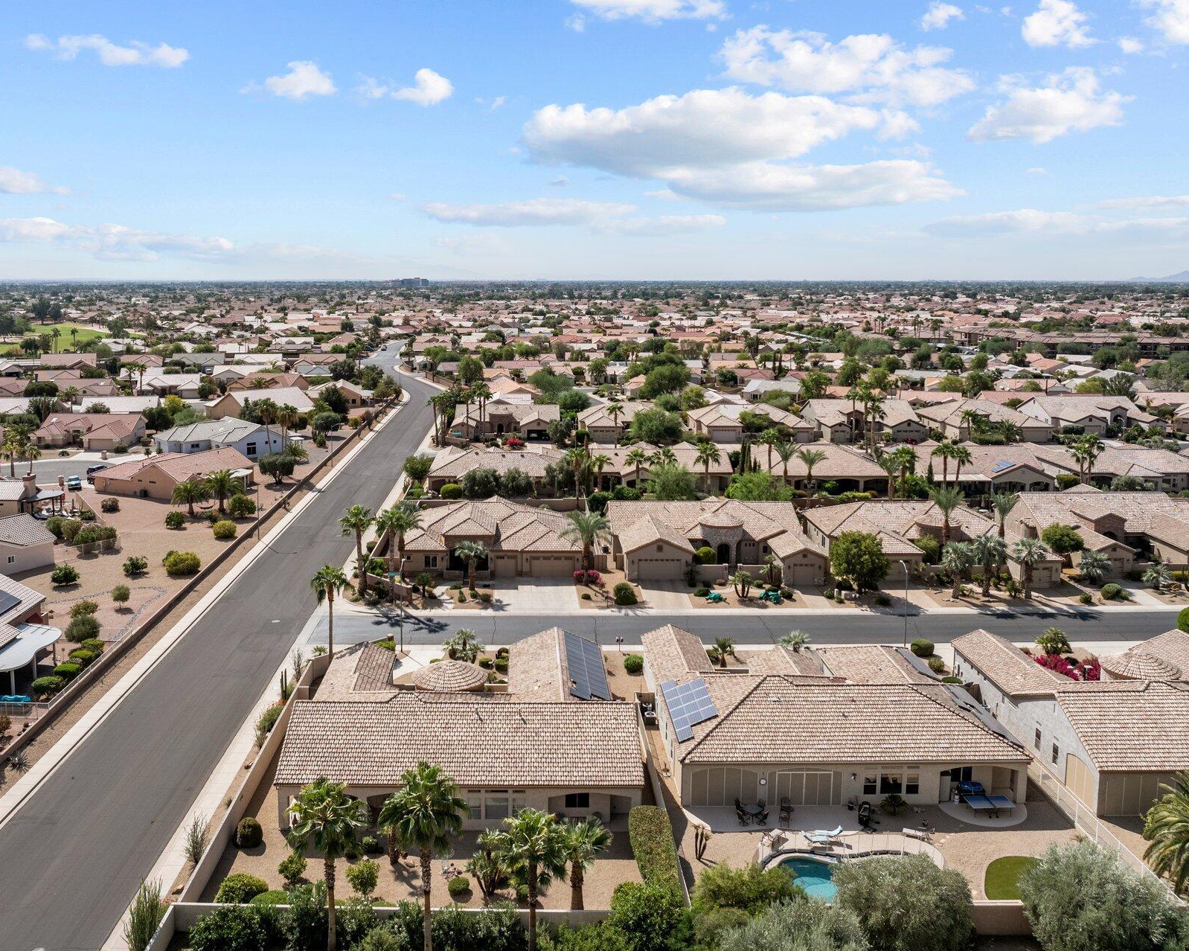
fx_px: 1056
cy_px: 389
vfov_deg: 48.3
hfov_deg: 58.6
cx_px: 519
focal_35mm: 30
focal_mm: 12.29
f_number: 2.8
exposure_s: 1/5000
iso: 260
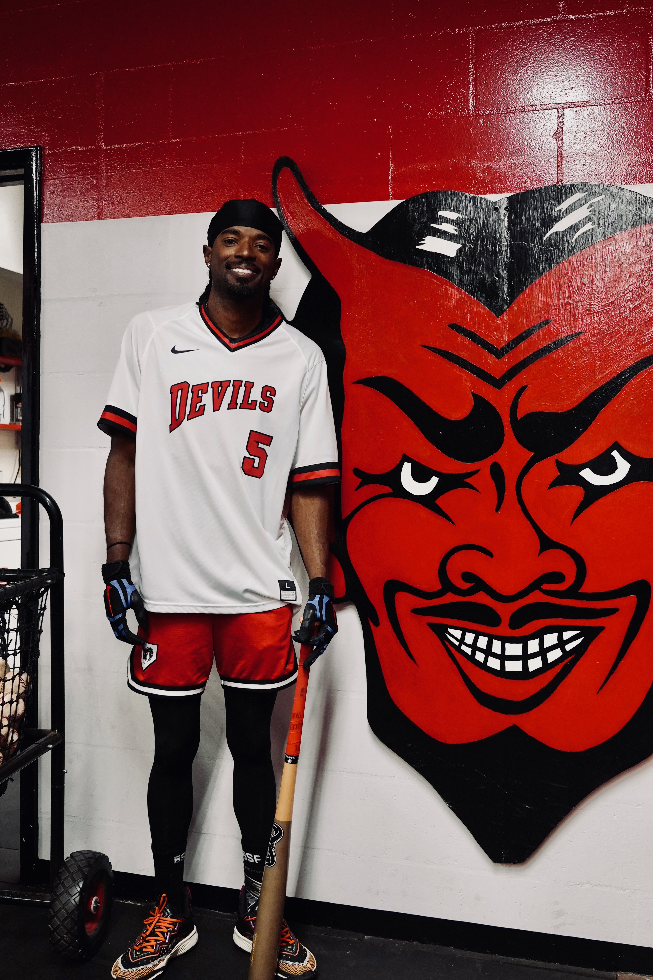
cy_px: 490
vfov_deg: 53.1
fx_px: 979
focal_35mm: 36
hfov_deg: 36.9
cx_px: 326
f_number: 4
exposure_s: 1/160
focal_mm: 24
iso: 2000
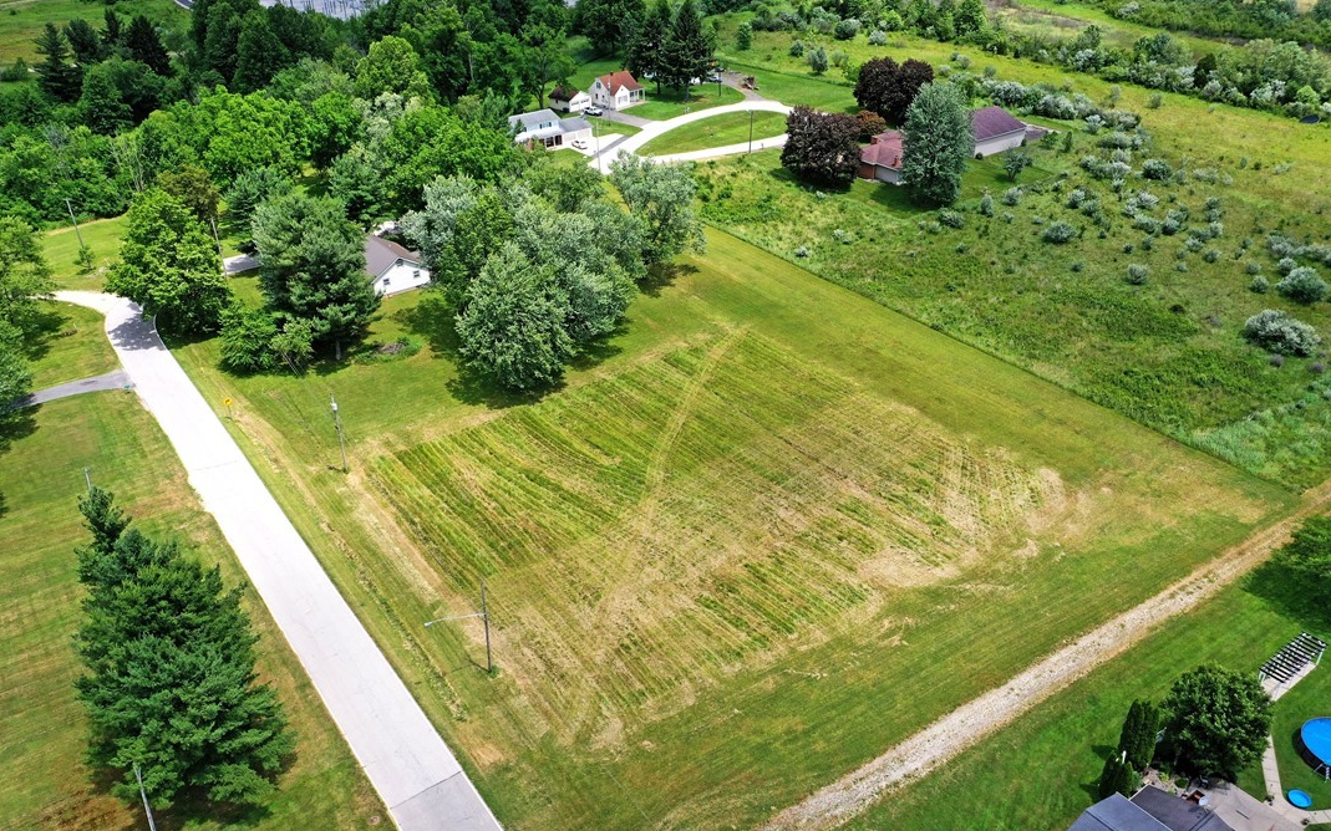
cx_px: 671
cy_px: 447
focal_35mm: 29
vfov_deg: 43.1
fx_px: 1052
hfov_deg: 64.6
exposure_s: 1/500
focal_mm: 10.26
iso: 100
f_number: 6.3
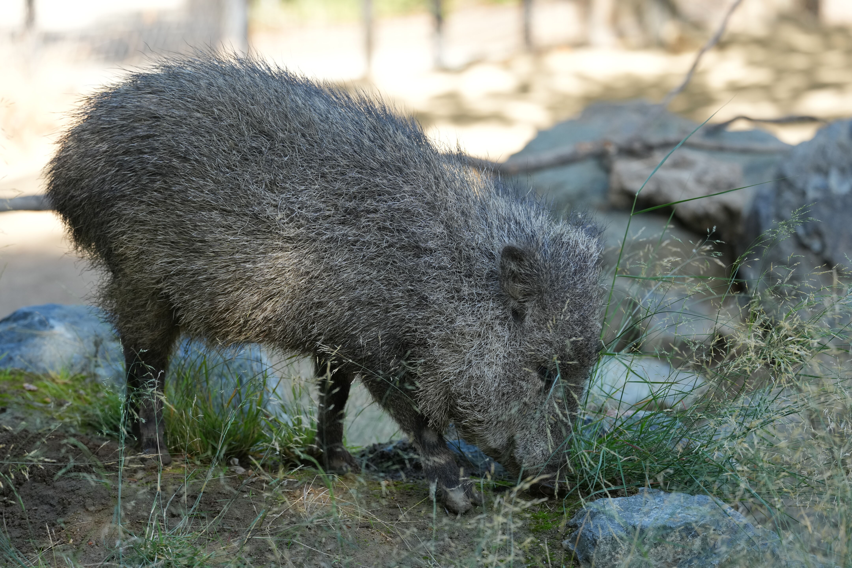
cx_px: 426
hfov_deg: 10.6
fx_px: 4591
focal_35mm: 194
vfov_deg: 7.1
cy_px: 284
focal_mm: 194
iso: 800
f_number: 4.5
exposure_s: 1/500
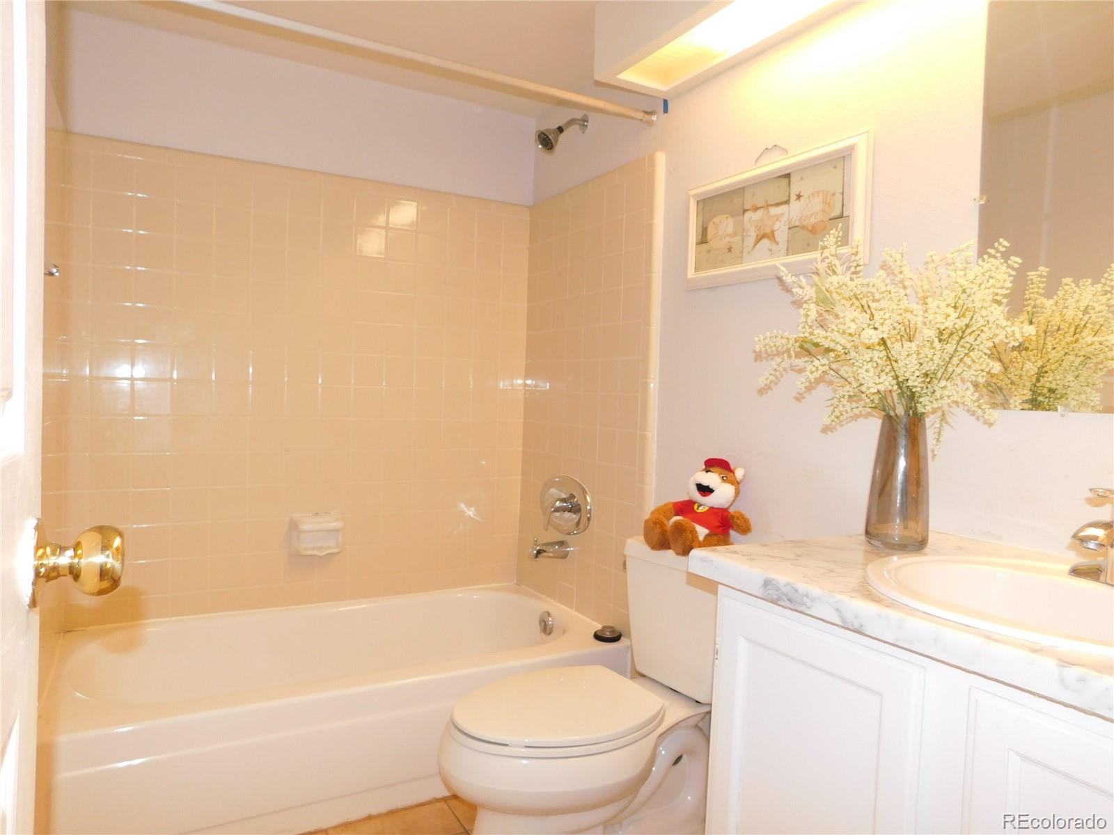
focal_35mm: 23
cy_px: 418
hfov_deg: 73.9
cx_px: 557
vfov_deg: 58.9
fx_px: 740
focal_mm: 4
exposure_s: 1/30
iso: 200
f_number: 3
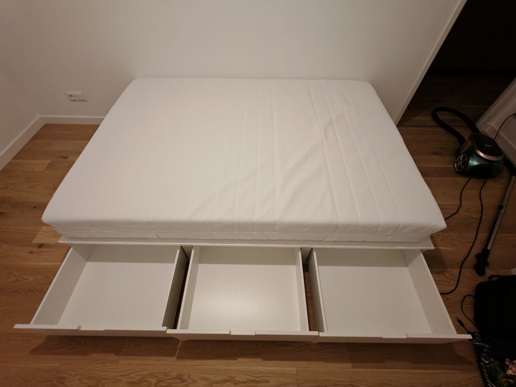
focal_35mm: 16
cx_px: 258
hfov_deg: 94.5
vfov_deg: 78.1
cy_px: 194
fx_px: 239
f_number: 2.2
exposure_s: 1/50
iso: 1000
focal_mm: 1.96
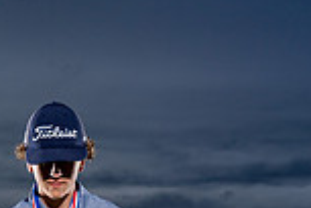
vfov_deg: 10.9
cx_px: 53
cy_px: 449
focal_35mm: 112
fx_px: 967
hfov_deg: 18.1
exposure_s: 1/250
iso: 400
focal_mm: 38
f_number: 4
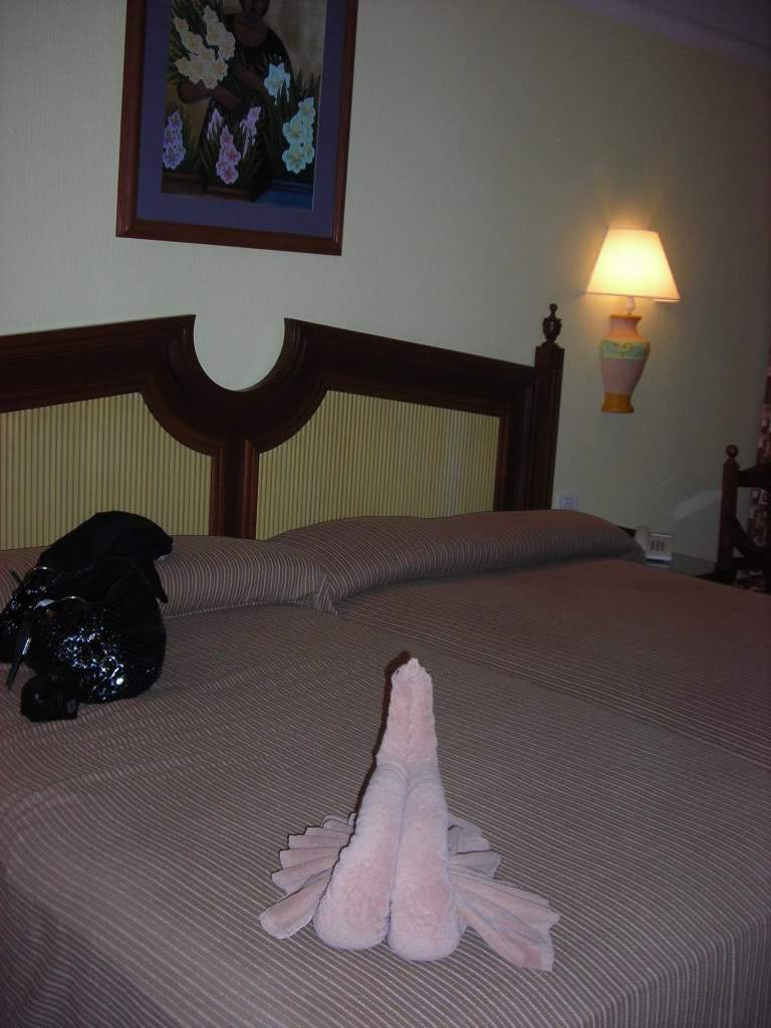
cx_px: 386
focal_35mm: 38
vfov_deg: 49.0
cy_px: 514
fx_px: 1128
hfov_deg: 37.7
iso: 108
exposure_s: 1/60.1
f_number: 3.2
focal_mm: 6.3
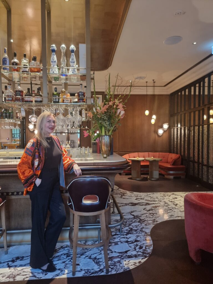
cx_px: 106
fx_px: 197
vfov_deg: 71.6
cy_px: 142
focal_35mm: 24
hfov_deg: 56.8
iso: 640
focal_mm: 6.7
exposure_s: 1/50
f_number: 1.8
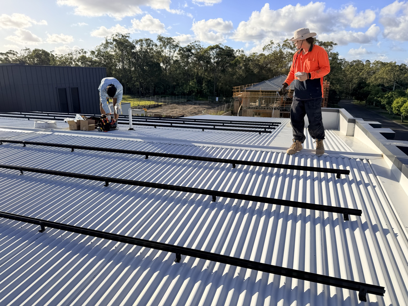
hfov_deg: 71.6
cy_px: 153
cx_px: 204
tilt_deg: -11.8
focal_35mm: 24
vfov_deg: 56.8
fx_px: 283
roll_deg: -1.4
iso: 80
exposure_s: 1/1949
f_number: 1.78
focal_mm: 6.76
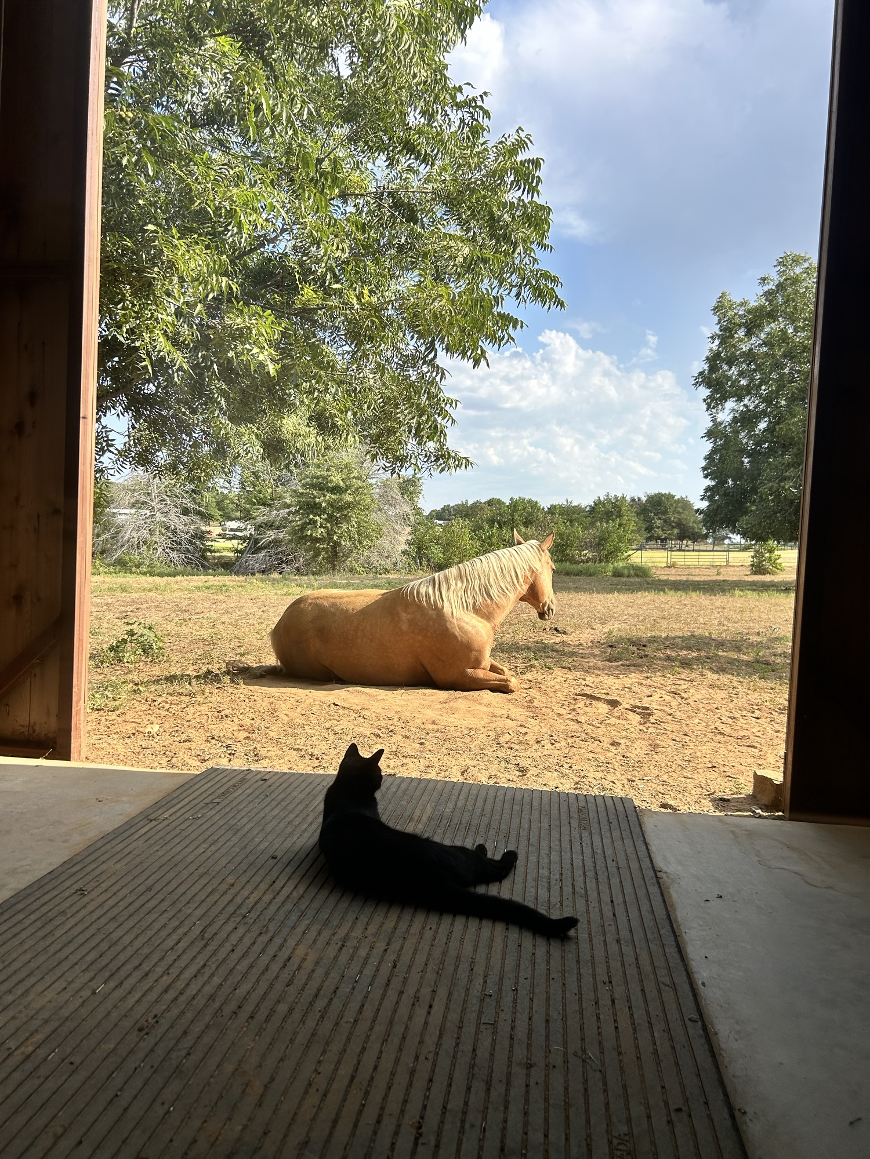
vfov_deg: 67.3
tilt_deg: -1.2
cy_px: 580
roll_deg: -2.3
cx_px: 435
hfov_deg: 53.1
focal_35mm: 26
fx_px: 871
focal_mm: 5.7
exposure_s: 1/1751
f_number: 1.5
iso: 50
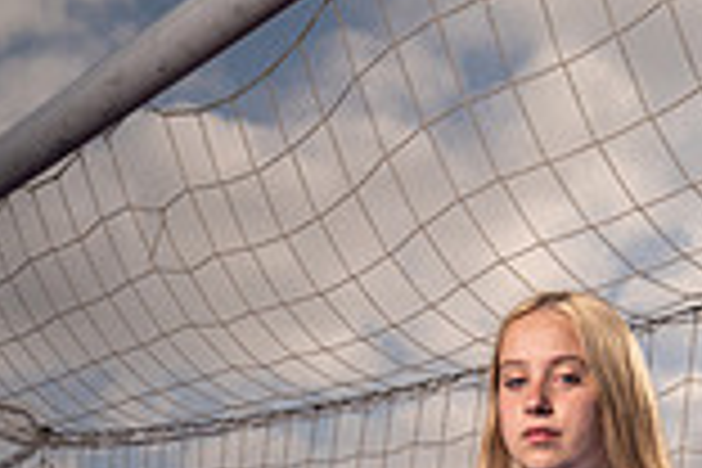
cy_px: 999
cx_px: 598
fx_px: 1911
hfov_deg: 20.5
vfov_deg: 12.1
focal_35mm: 98
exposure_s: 1/250
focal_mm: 34
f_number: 5.6
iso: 100
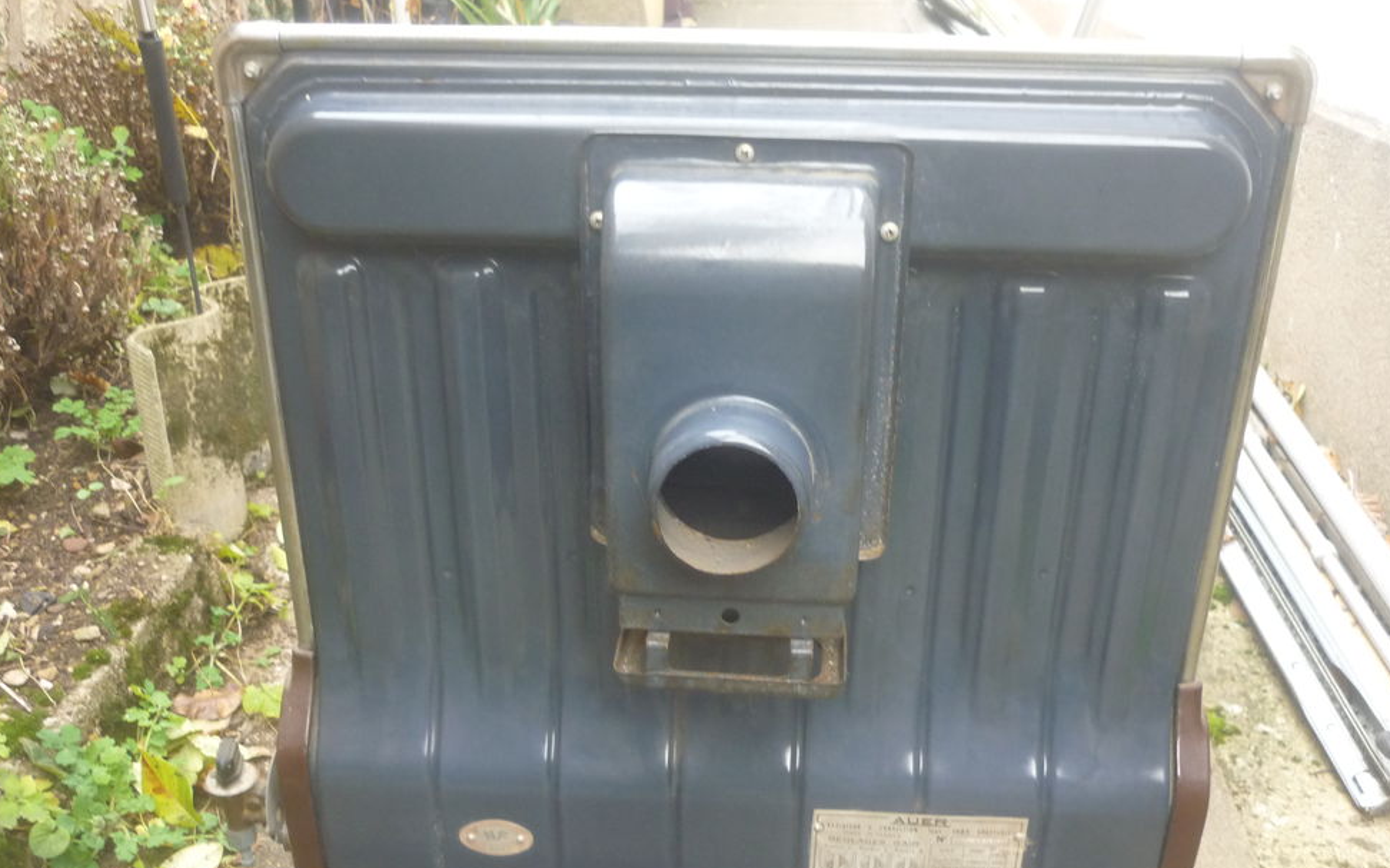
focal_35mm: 36
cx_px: 705
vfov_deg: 35.2
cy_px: 522
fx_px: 1363
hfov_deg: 54.0
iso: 200
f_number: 2.8
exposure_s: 1/30
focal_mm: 5.5
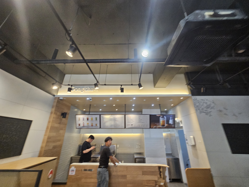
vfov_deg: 89.9
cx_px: 124
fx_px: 94
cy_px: 94
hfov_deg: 106.2
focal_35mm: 13
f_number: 2.2
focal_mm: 2.2
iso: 200
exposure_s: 1/60
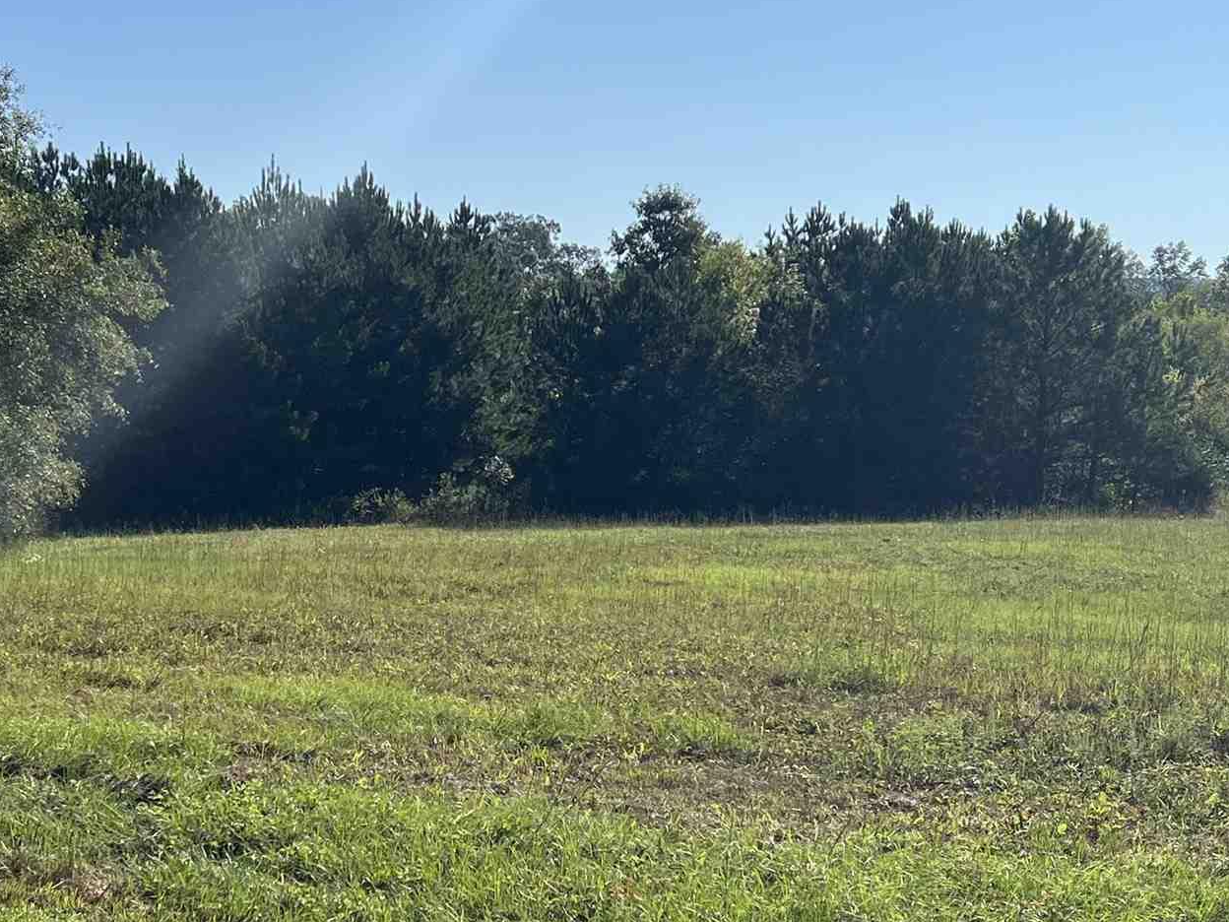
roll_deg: +0.3
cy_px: 545
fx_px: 2272
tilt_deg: -3.6
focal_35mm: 64
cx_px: 516
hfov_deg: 30.2
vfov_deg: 22.9
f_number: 1.5
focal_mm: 5.7
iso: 50
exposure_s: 1/7463
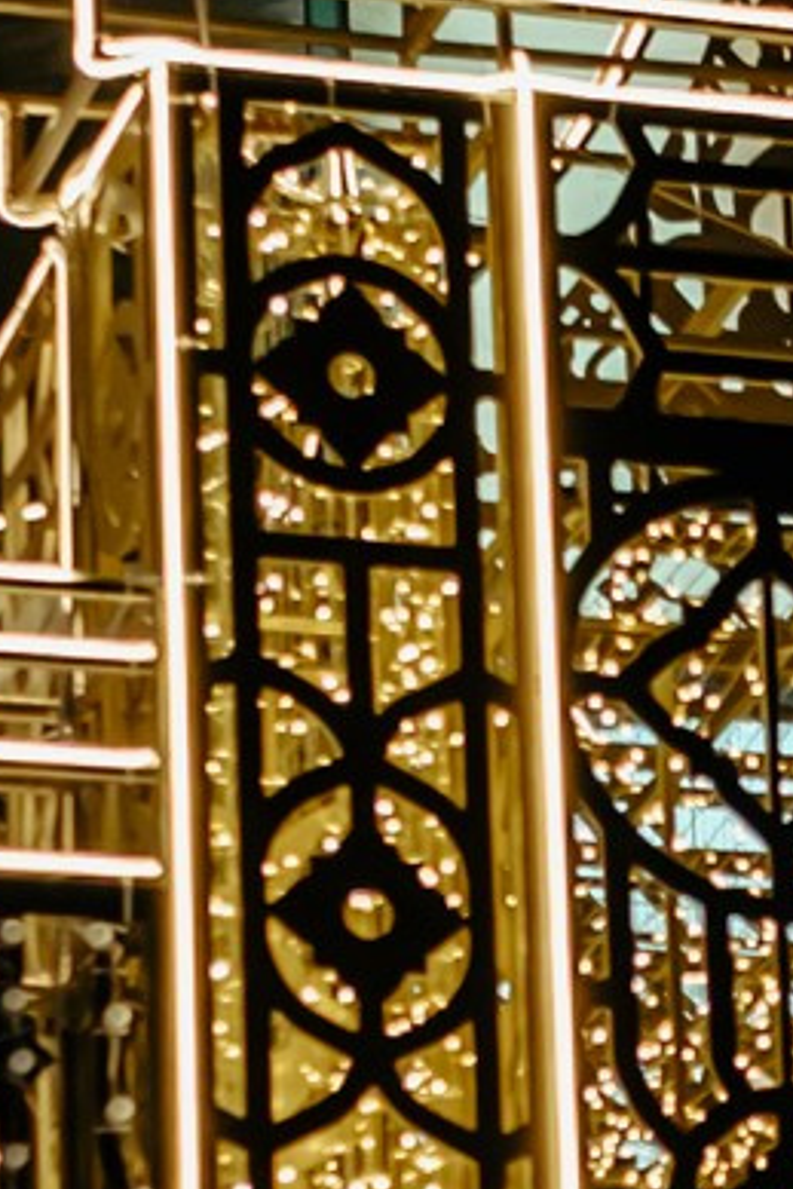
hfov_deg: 5.8
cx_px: 1441
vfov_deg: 8.9
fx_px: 7625
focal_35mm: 231
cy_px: 1091
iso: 400
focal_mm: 23
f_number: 2
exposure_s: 1/125
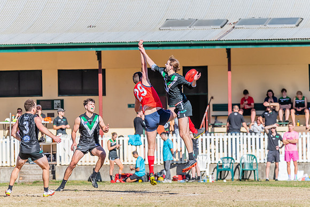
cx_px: 150
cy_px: 93
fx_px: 3525
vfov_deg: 3.4
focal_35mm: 409
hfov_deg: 5.0
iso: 800
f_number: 10
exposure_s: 1/1600
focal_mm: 360
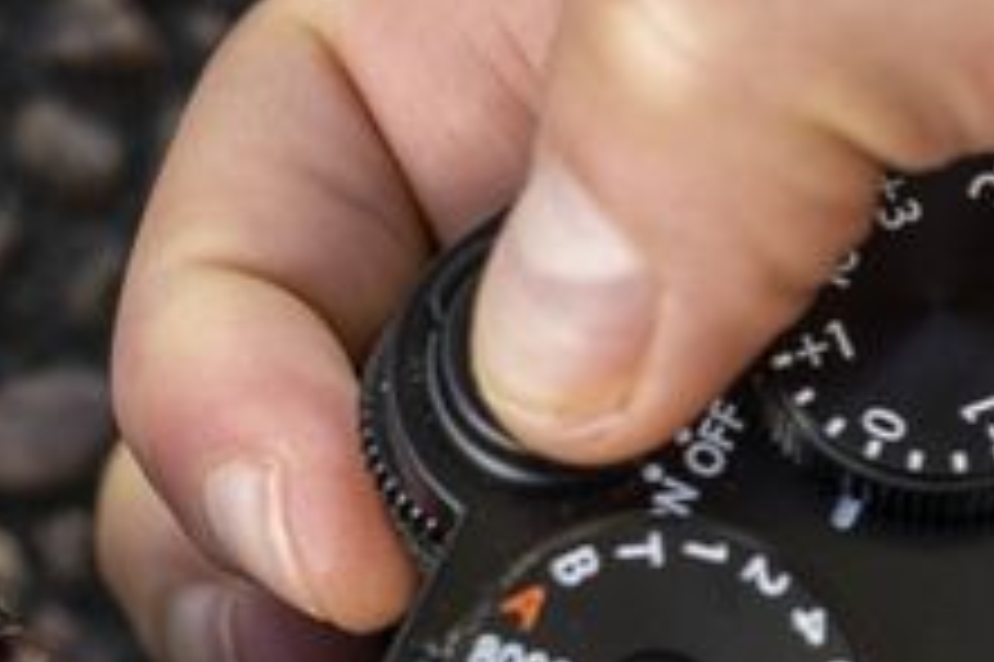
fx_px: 9905
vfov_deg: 3.7
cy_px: 1914
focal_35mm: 359
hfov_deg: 5.7
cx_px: 1174
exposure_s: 1/60
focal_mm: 62
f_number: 4
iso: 100
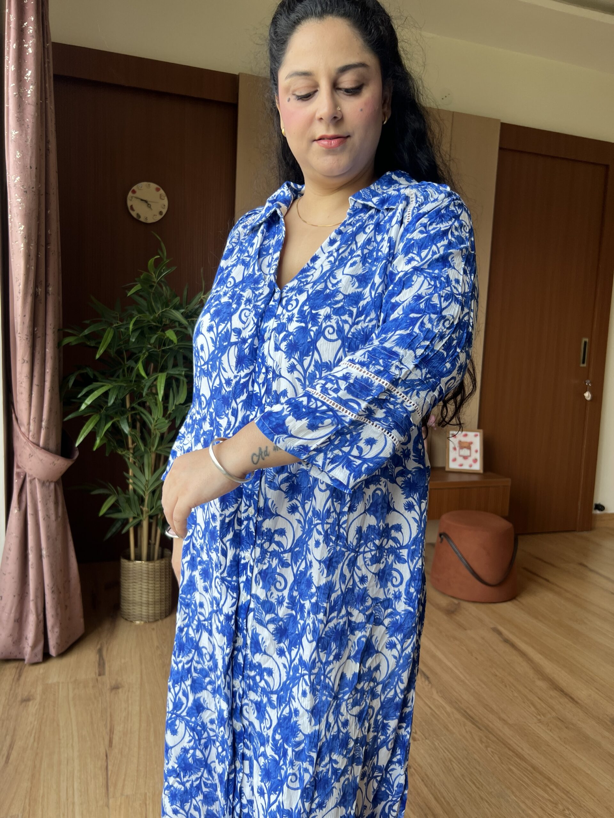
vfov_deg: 67.3
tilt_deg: -5.8
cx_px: 307
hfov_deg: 53.1
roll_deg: -1.9
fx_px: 615
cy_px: 409
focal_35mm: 26
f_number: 1.5
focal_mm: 5.7
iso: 40
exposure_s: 1/214
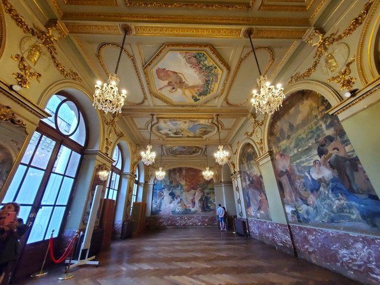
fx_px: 143
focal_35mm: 13
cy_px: 142
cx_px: 190
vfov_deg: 89.9
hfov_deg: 106.2
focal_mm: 1.8
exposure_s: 1/50
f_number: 2.2
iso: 500
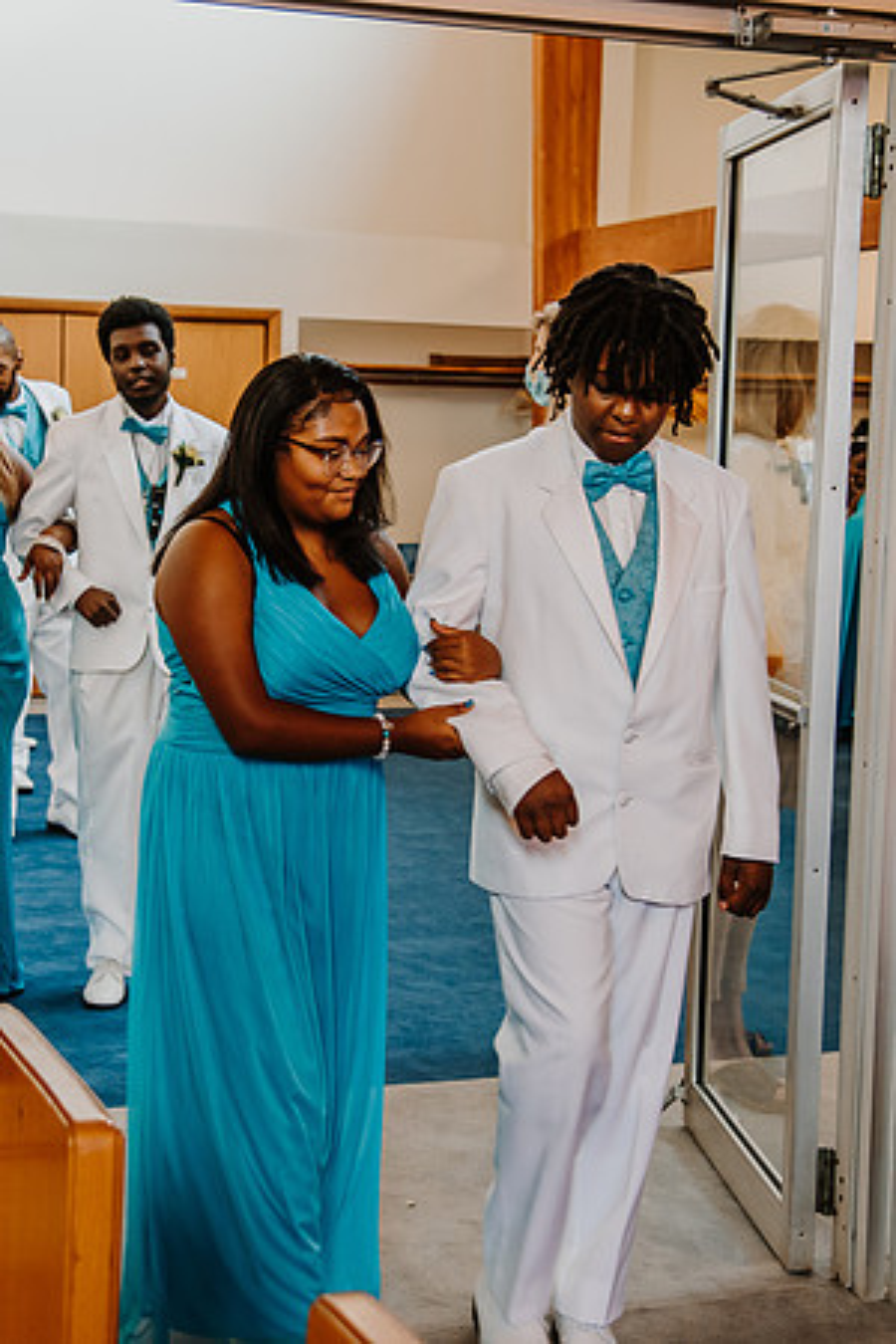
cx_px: 304
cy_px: 627
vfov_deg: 33.0
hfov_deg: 22.3
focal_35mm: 61
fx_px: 2268
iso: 900
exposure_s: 1/60
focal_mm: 38
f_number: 4
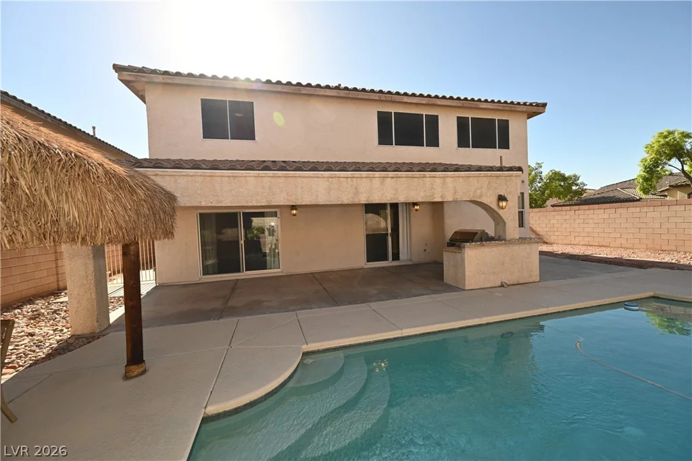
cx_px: 346
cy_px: 230
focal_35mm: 14
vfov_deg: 81.2
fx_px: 269
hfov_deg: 104.2
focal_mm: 14
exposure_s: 1/125
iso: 100
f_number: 5.6
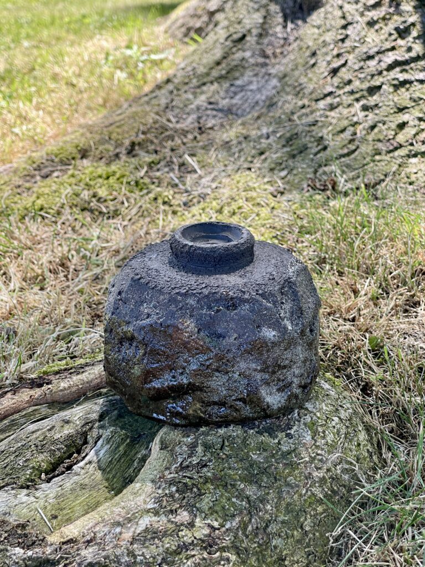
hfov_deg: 22.9
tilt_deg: -24.7
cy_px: 284
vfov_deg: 30.3
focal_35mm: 64
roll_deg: +2.1
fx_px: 1048
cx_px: 212
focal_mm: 7.5
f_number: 2.2
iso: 25
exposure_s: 1/99
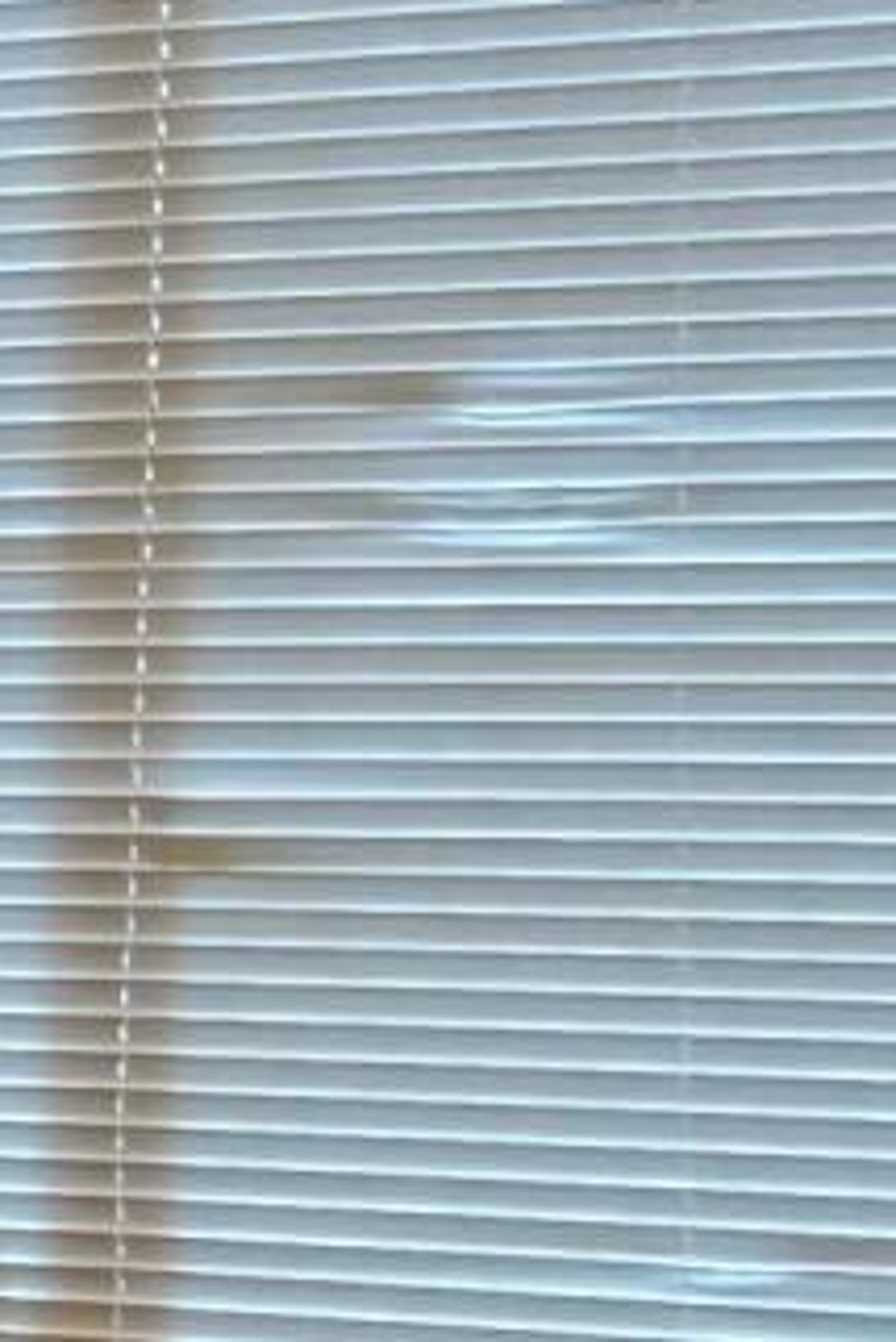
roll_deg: +1.5
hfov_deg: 7.5
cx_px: -2046
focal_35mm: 155
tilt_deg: -11.8
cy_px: 1646
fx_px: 5780
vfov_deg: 12.9
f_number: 1.78
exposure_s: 1/60
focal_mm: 6.86
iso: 500
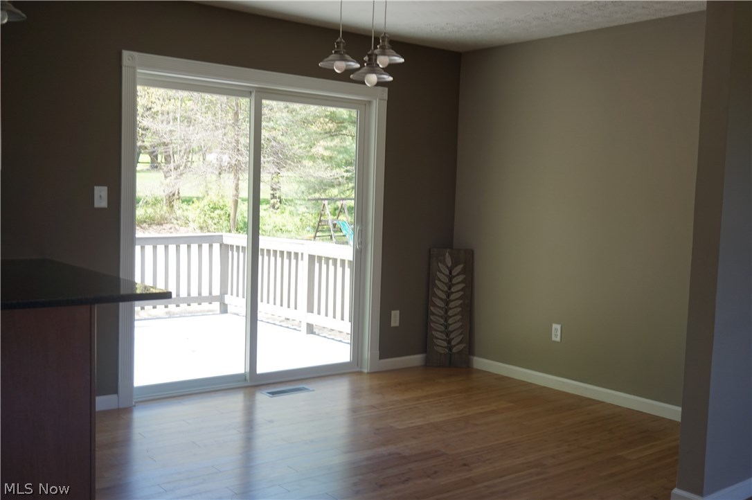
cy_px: 250
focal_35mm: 38
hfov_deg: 51.3
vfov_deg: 35.4
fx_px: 783
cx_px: 376
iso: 125
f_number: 4.5
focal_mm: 25
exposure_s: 1/60
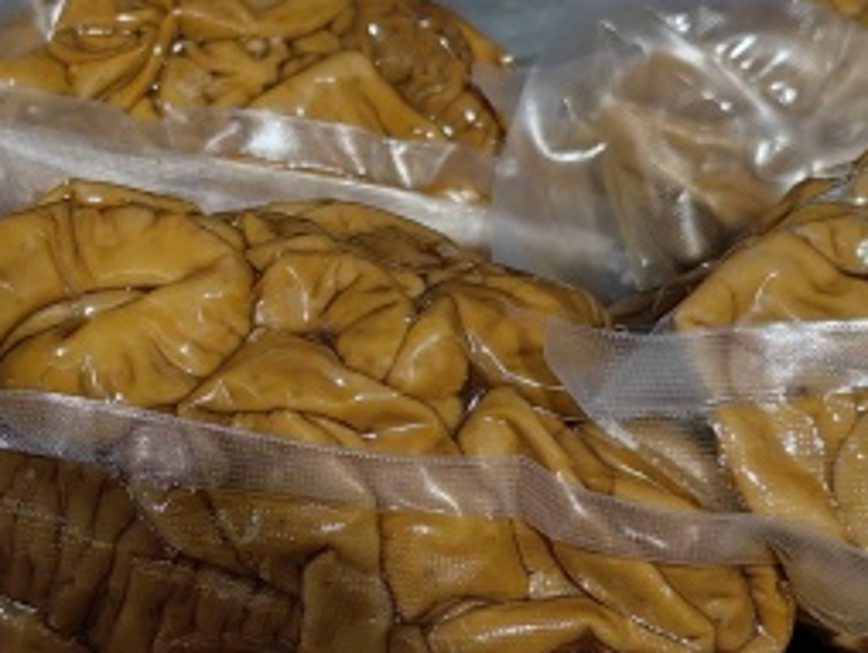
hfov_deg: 22.8
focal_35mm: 85
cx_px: 232
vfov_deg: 17.4
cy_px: 338
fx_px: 2133
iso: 64
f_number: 1.4
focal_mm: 5.75
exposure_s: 1/100
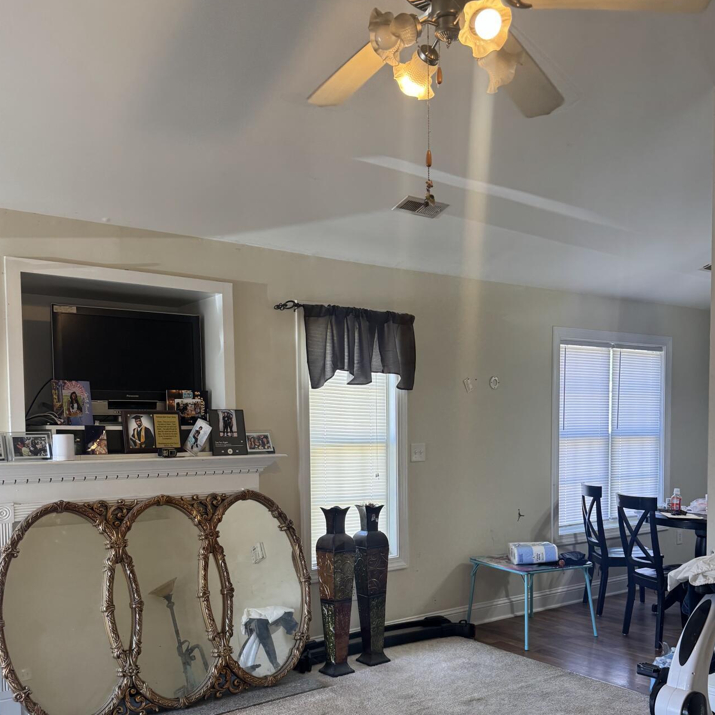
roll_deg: +0.4
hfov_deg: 49.7
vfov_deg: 49.0
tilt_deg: -2.6
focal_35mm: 33
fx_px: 771
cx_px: 378
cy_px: 470
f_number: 1.78
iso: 160
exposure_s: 1/125
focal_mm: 6.76
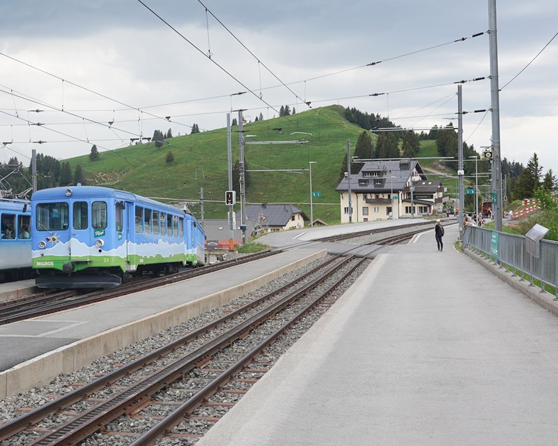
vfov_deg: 31.4
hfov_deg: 38.6
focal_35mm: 48
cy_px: 186
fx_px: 793
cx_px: 212
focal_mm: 24
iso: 100
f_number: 6.3
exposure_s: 1/100
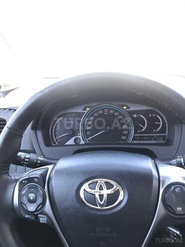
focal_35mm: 28
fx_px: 200
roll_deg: +4.8
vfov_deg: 63.4
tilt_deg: -19.0
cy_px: 124
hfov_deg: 49.7
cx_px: 92
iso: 20
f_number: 1.8
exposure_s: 1/50
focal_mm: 3.99
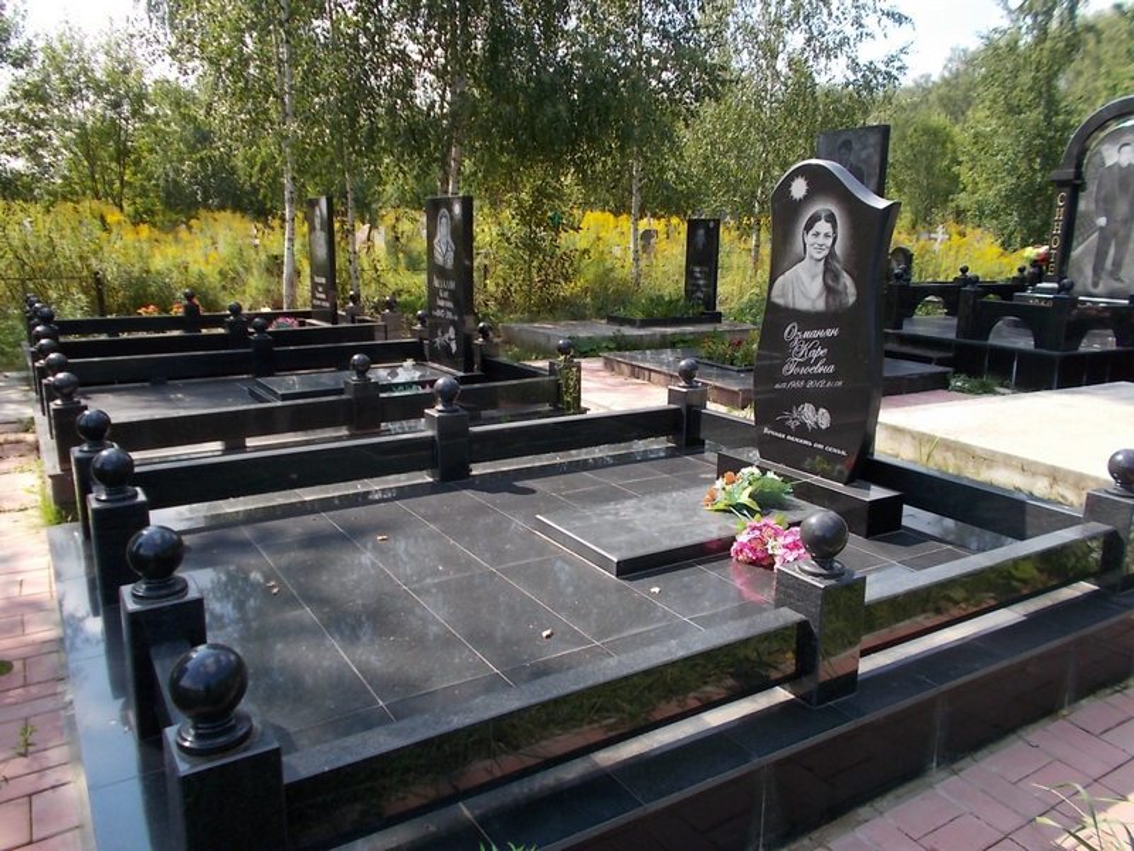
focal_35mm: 26
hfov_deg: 67.3
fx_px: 852
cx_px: 567
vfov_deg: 53.1
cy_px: 426
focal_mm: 4.6
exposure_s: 1/400
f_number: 3.2
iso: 80
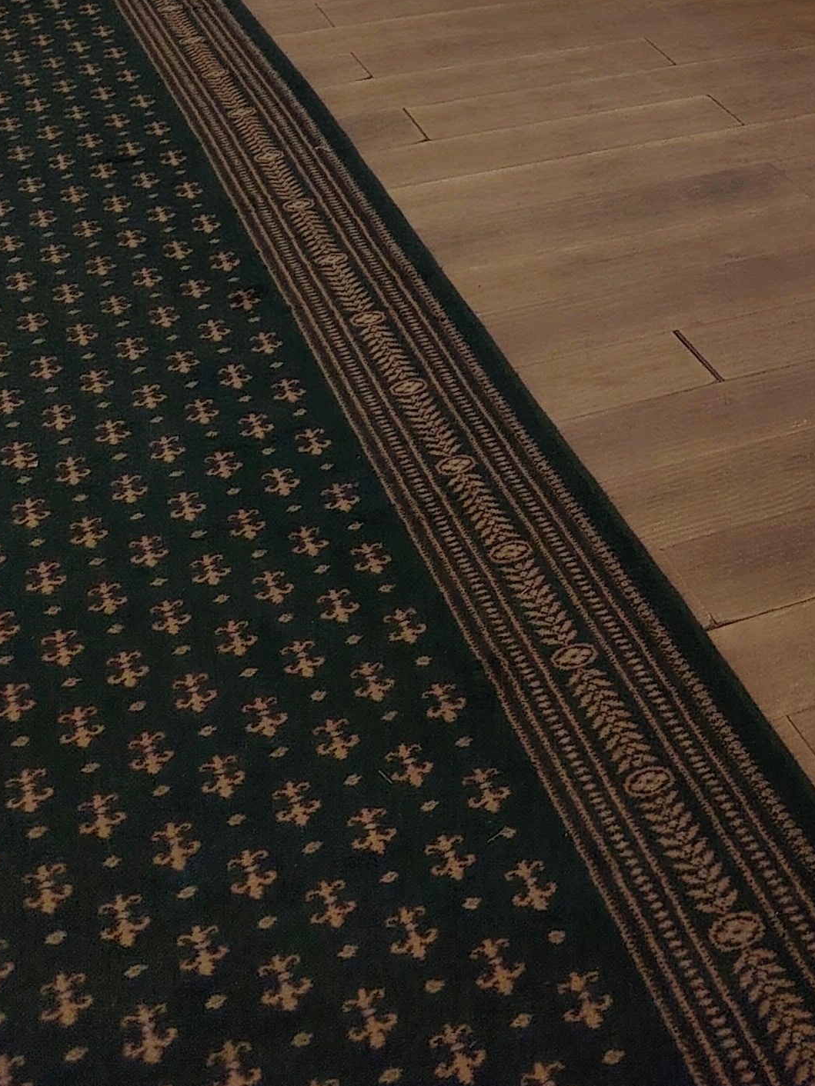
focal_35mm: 68
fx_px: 2135
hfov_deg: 20.4
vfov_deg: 23.9
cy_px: -447
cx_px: 950
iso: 222
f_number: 1.75
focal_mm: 5.25
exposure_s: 1/33.3
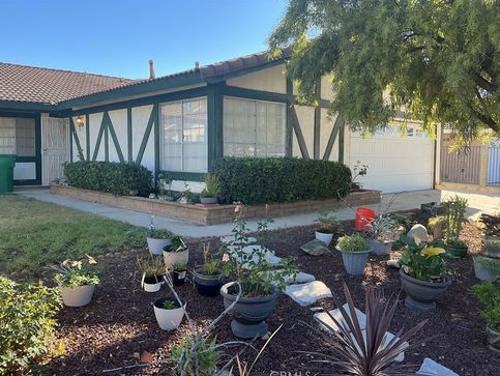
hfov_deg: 59.9
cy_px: 189
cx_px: 249
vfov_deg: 46.9
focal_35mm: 30
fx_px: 434
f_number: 1.8
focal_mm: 3
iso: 25
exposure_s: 1/322
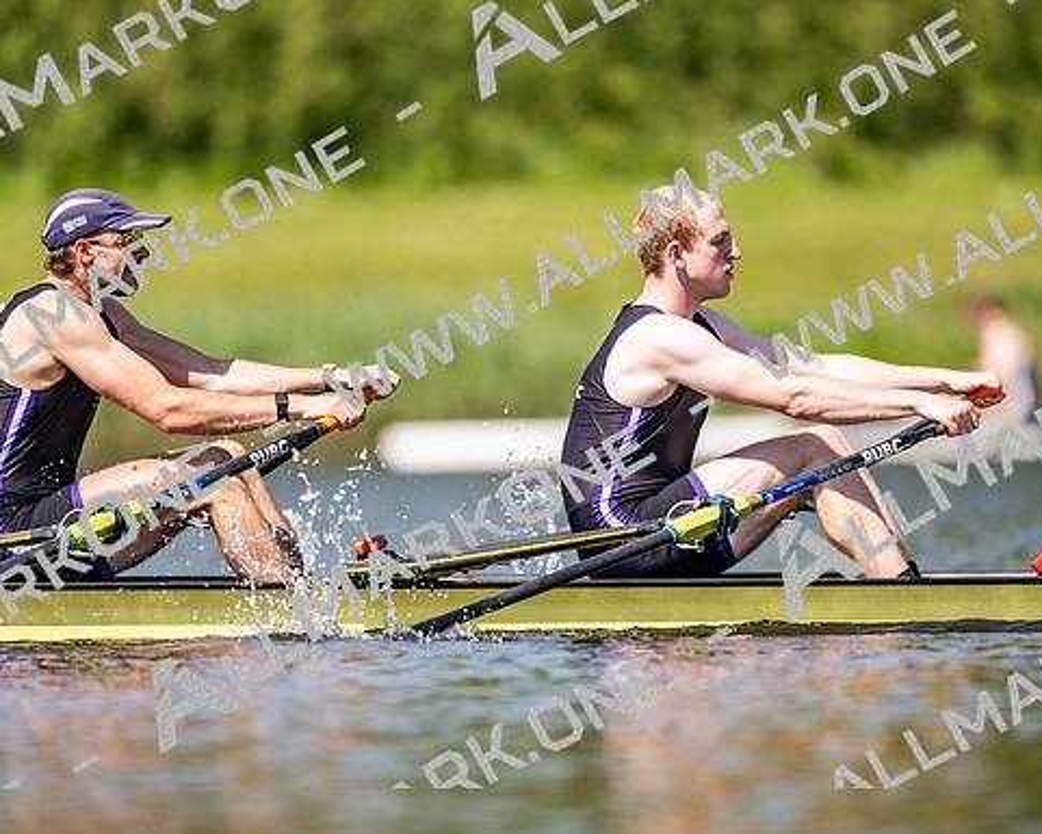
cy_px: 417
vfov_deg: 2.3
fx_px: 20944
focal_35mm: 679
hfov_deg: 2.8
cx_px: 591
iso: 280
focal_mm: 600
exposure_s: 1/2500
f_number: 4
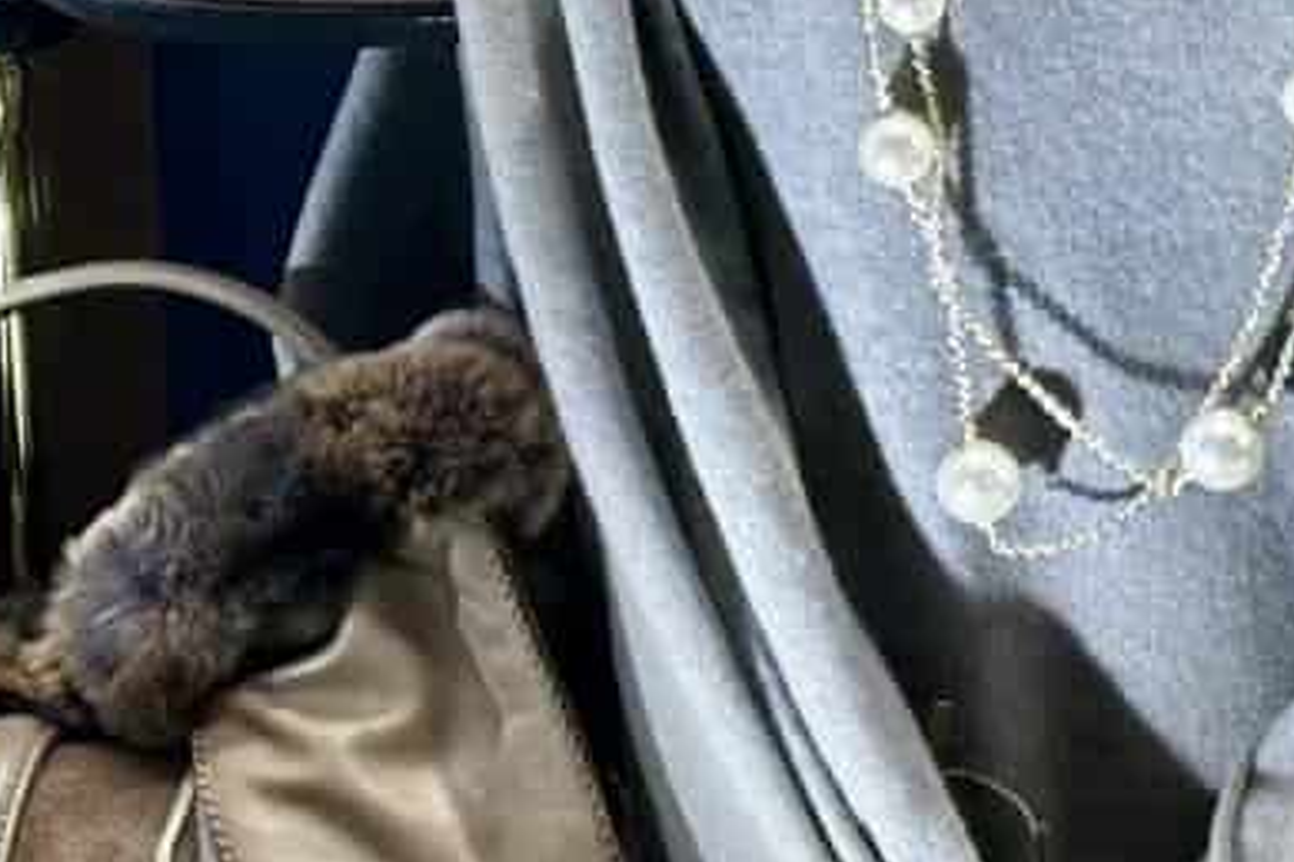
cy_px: -186
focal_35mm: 231
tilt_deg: -12.4
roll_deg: -0.4
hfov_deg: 8.5
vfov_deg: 5.9
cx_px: 2575
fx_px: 8299
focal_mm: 6.86
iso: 80
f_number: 1.78
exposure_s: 1/100
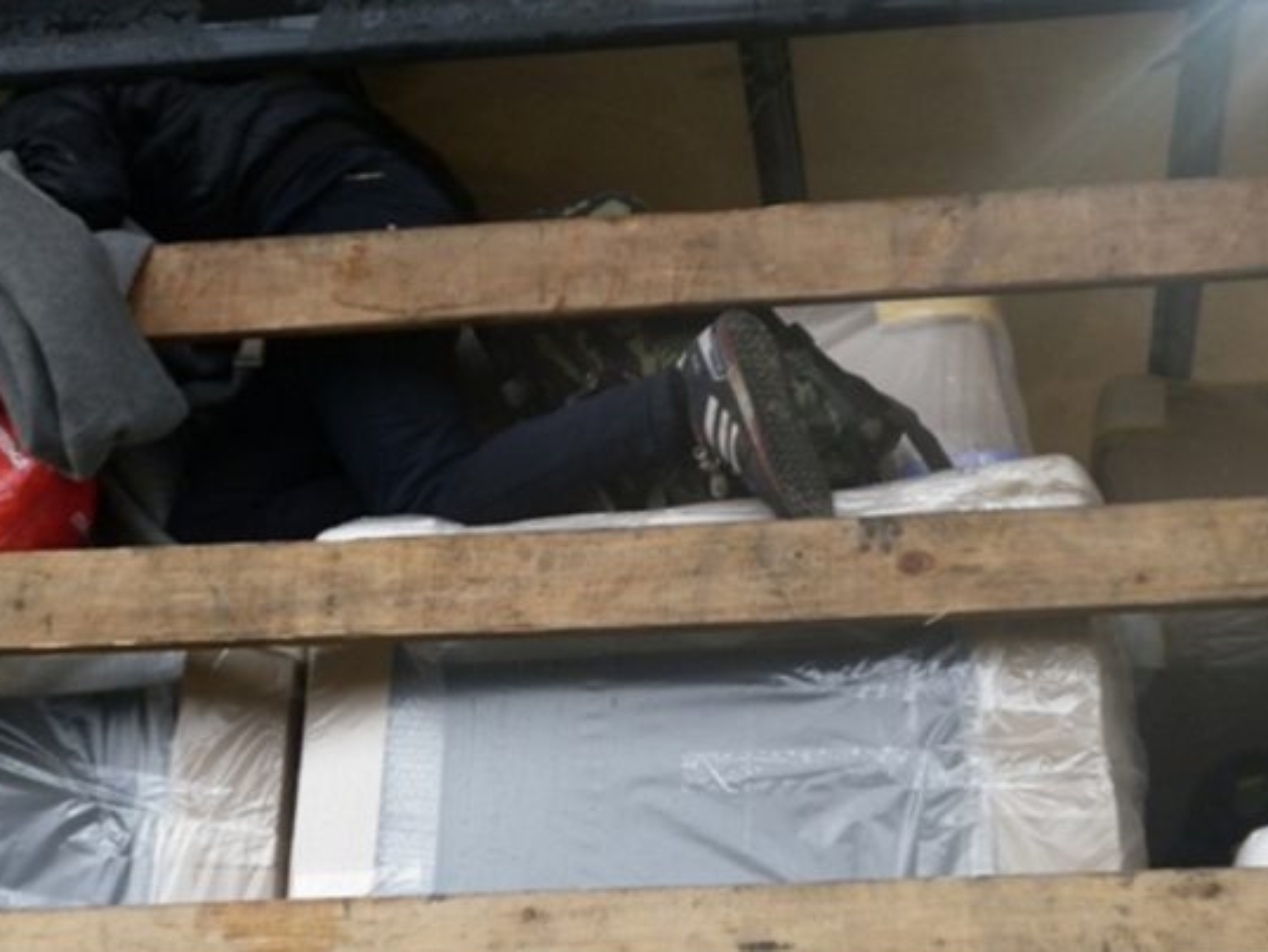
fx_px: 2309
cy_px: 568
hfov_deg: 30.7
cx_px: 646
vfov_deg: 23.3
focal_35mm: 63
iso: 100
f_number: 3.5
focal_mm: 7.9
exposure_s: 1/40
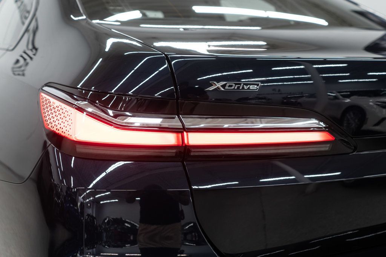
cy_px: 128
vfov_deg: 31.9
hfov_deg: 46.4
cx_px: 193
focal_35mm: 42
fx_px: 450
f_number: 3.2
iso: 200
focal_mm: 28
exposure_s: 1/50
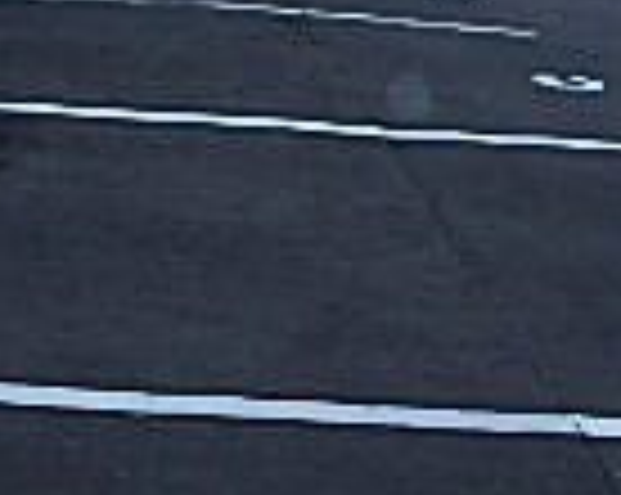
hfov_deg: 19.9
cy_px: -135
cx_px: 99
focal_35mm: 95
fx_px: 1744
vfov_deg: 15.4
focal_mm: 3.7
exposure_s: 1/800
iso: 125
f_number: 3.5
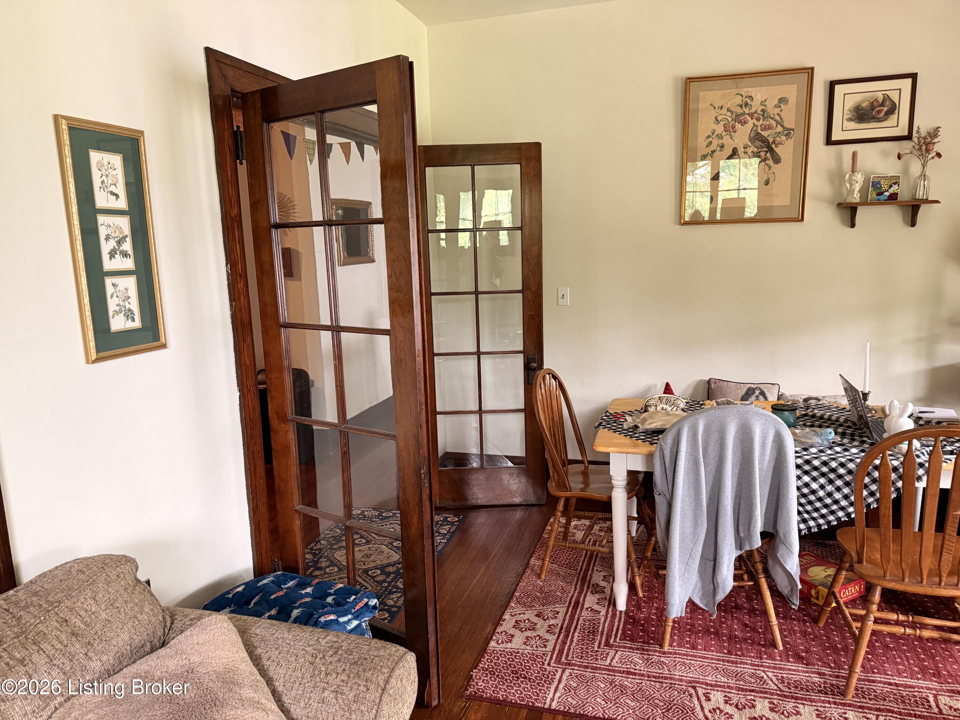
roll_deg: +1.6
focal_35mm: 24
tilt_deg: -9.1
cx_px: 480
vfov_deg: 56.8
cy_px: 360
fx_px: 666
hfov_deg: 71.6
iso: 640
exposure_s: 1/60
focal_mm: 6.76
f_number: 1.78
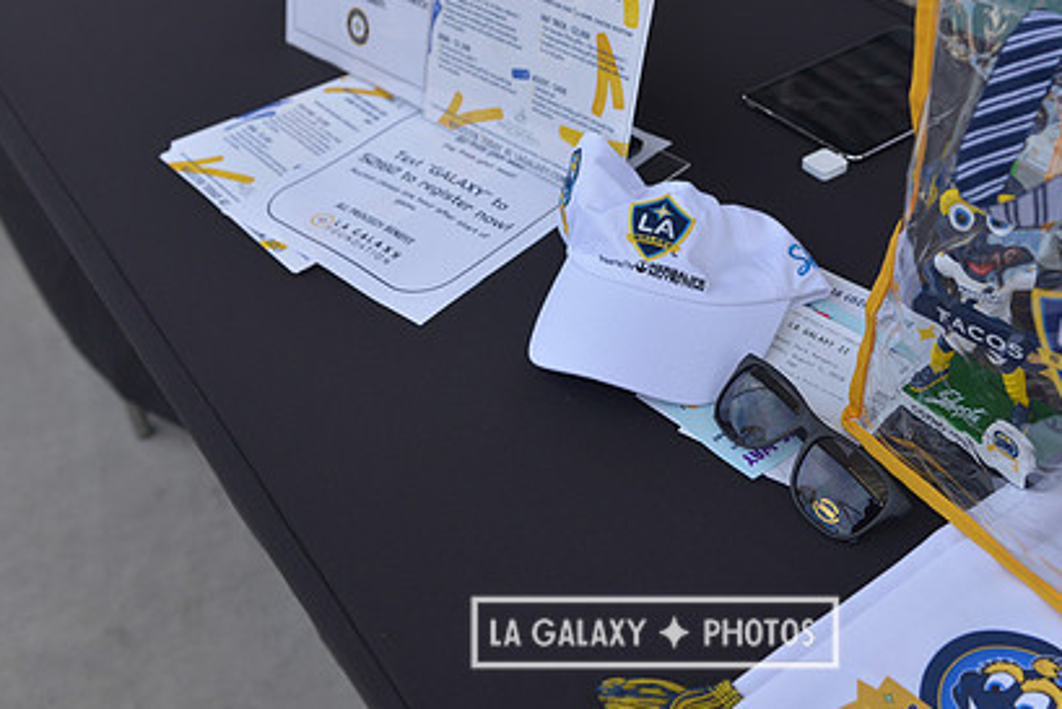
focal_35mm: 44
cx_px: 654
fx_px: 1298
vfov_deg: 30.3
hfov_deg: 44.2
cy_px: 243
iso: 400
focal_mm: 31
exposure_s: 1/800
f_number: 4
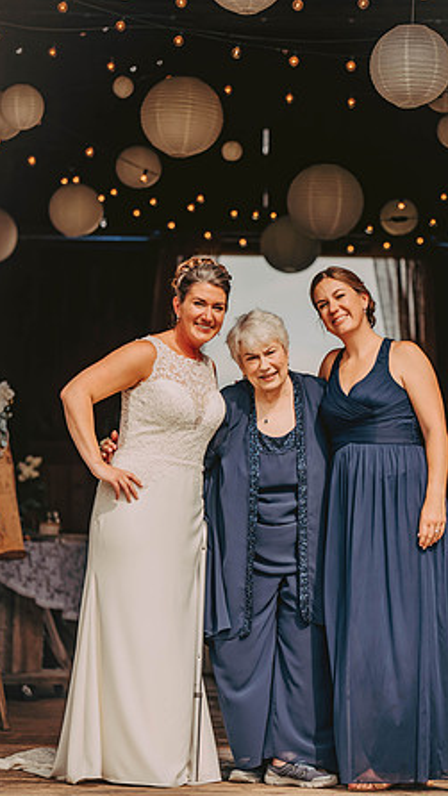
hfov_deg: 9.4
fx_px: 2723
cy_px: 400
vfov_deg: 16.6
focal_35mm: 129
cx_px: 261
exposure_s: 1/2000
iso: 200
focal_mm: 122
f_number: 2.8
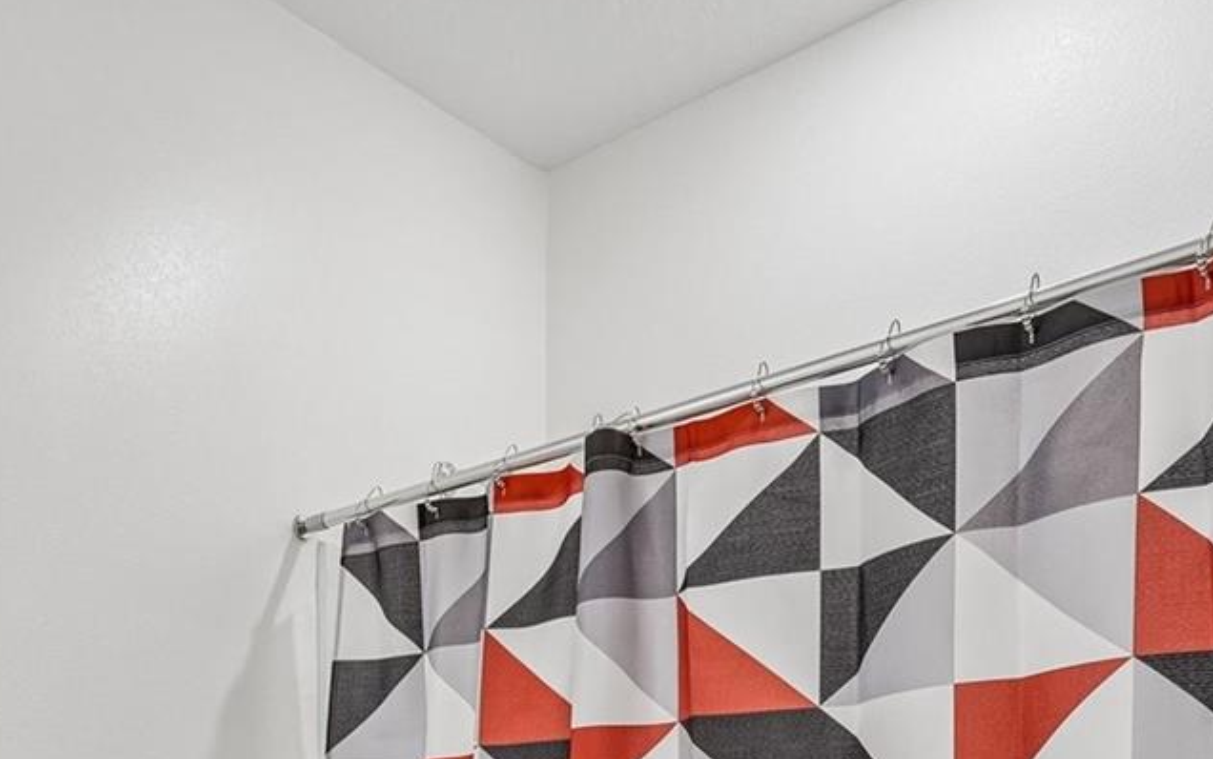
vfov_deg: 26.9
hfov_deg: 40.1
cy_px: 959
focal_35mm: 41
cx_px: -90
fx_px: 1356
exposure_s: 1/10
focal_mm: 16
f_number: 8
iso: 400
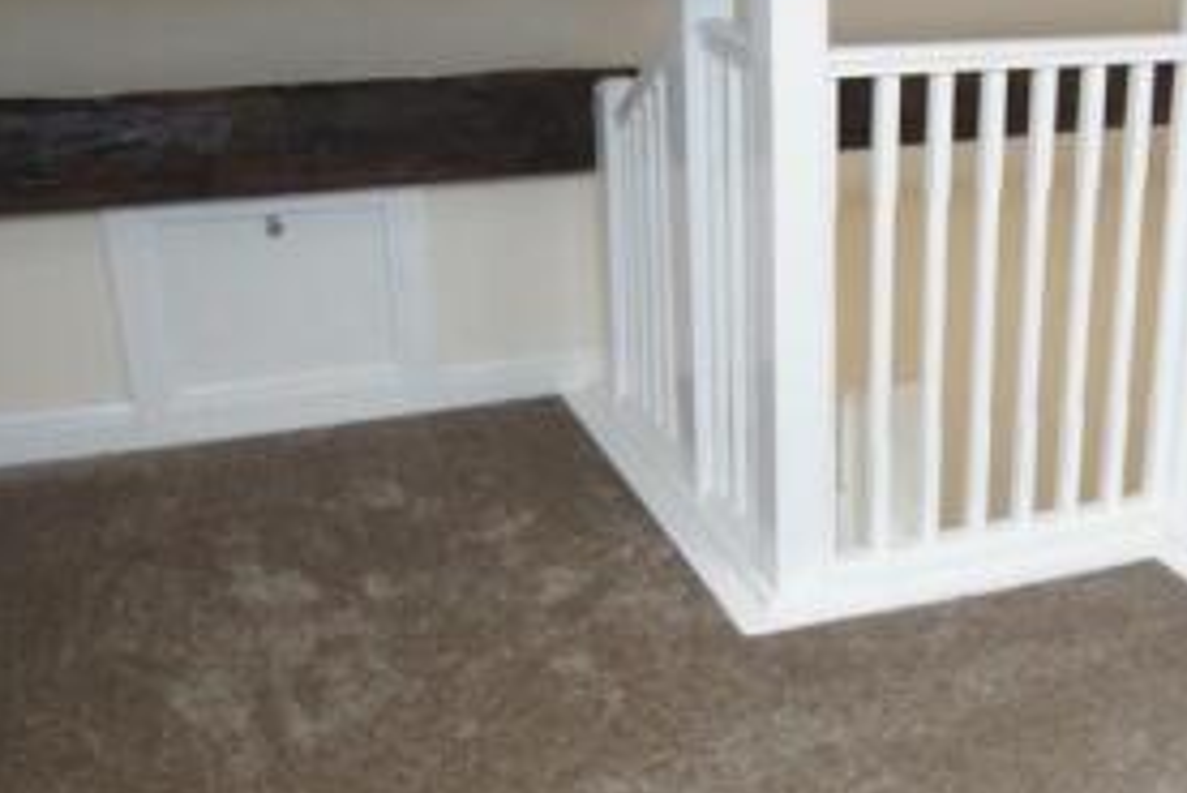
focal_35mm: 46
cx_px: 949
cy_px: 405
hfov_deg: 40.8
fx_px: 1524
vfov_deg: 29.2
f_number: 3.5
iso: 400
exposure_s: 1/60
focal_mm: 13
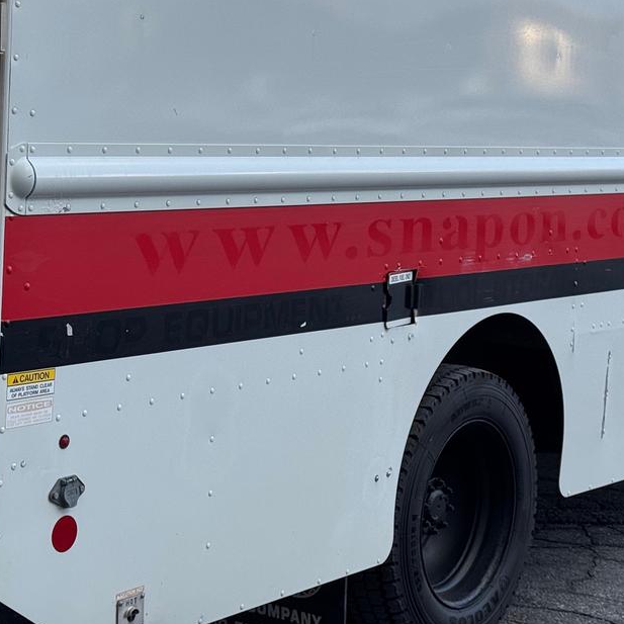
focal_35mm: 88
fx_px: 1795
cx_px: 346
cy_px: 143
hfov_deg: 19.7
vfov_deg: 19.6
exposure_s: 1/783
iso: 64
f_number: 1.78
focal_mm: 6.76
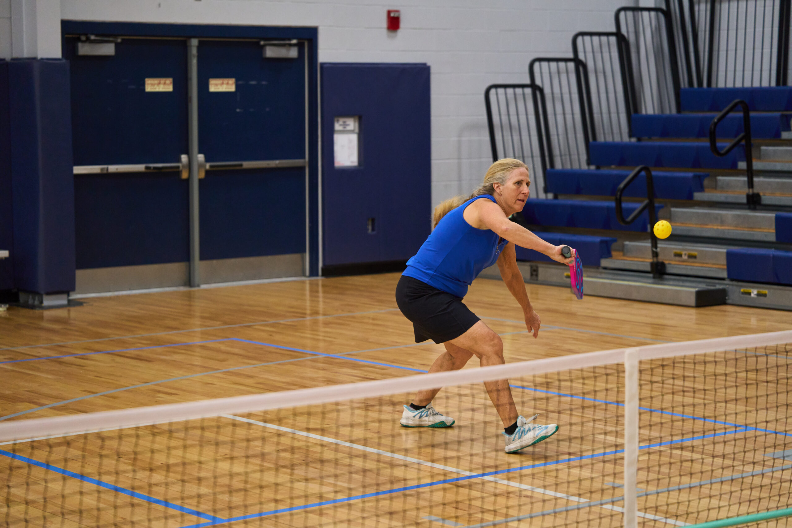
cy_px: 264
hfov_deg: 25.1
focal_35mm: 81
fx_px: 1782
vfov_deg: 16.9
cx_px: 396
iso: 2500
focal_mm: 81
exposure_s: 1/1000
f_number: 2.8
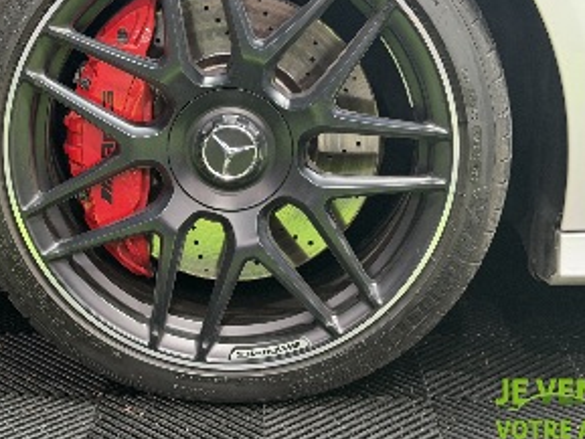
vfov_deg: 21.2
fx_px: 1167
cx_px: 231
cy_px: 140
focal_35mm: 69
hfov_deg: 28.1
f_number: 1.78
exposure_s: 1/100
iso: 250
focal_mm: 6.76
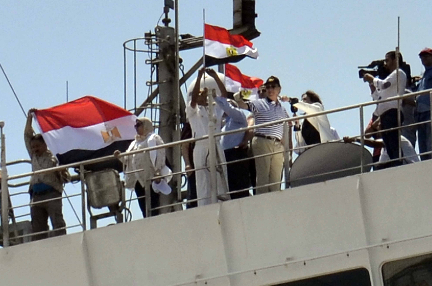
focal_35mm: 158
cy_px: 143
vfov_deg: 8.7
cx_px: 216
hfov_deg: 13.1
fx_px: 1886
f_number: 10
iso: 400
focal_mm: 105
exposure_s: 1/1600
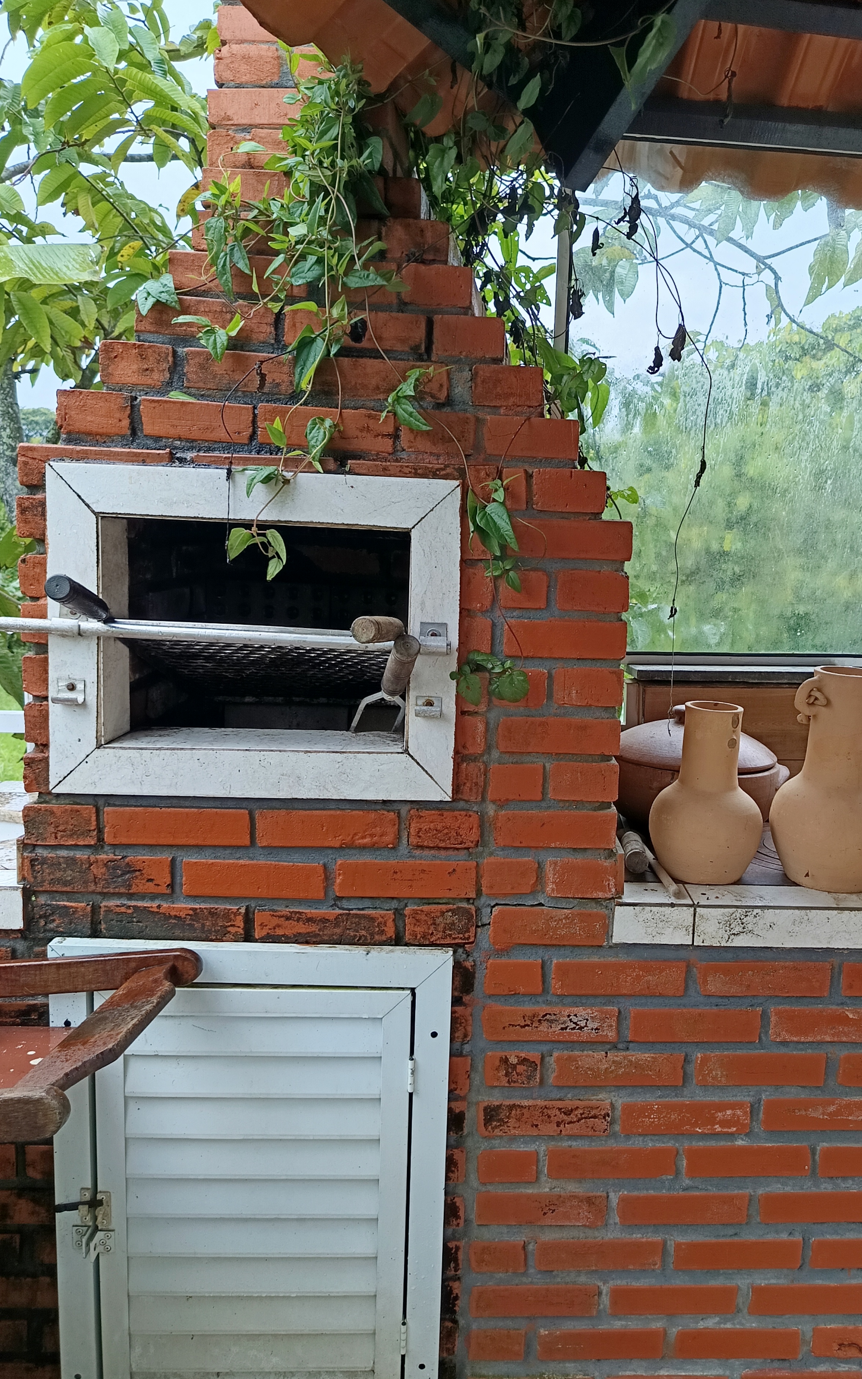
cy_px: 683
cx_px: 537
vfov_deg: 68.4
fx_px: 1015
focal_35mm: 27
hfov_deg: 45.6
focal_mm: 5.31
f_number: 1.7
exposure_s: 1/60
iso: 99
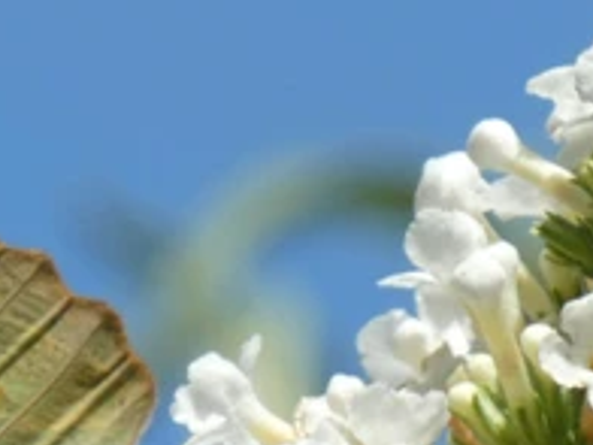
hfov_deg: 1.6
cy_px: 575
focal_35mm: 1254
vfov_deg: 1.2
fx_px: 21482
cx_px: -212
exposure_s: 1/160
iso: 80
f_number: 5.6
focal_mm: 68.8
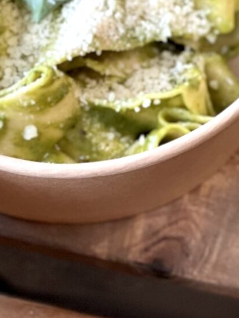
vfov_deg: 6.8
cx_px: -107
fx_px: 2659
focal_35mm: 289
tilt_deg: -66.7
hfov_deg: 5.1
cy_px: 258
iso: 100
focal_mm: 9
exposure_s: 1/121
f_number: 2.8
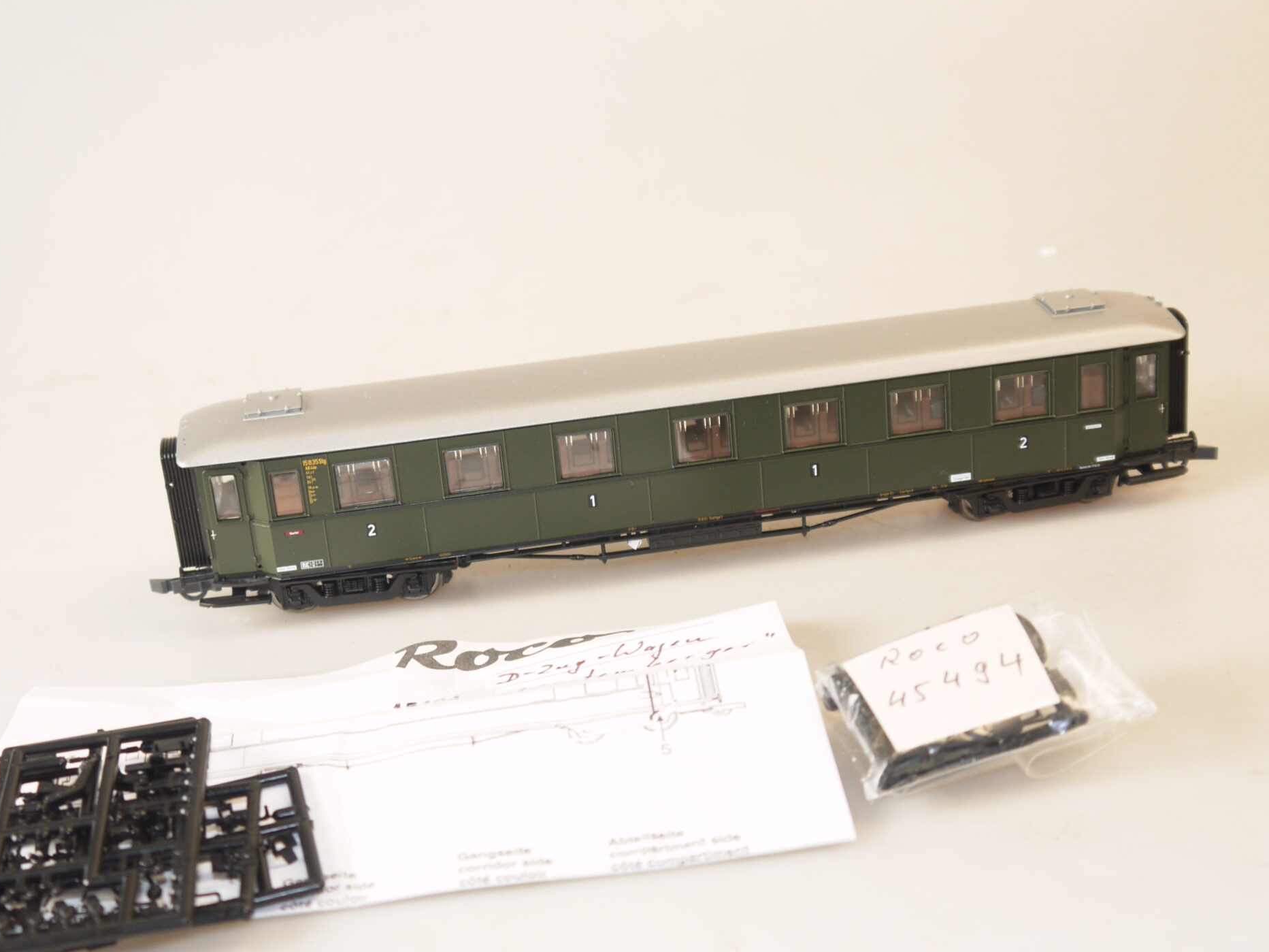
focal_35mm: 56
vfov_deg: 26.1
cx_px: 610
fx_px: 2053
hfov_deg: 34.3
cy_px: 506
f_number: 4.1
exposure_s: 1/40
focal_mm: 18
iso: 100
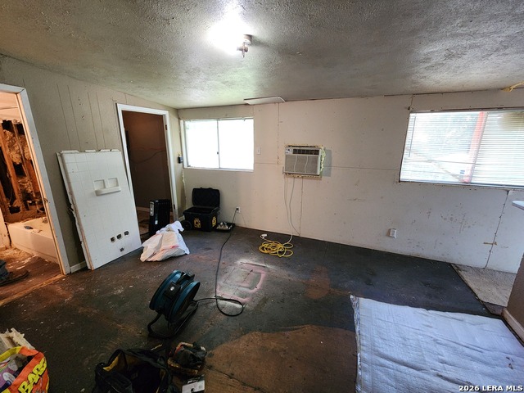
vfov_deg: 89.9
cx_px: 262
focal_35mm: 13
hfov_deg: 106.2
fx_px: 197
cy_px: 196
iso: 320
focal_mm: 2.2
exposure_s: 1/60
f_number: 2.2
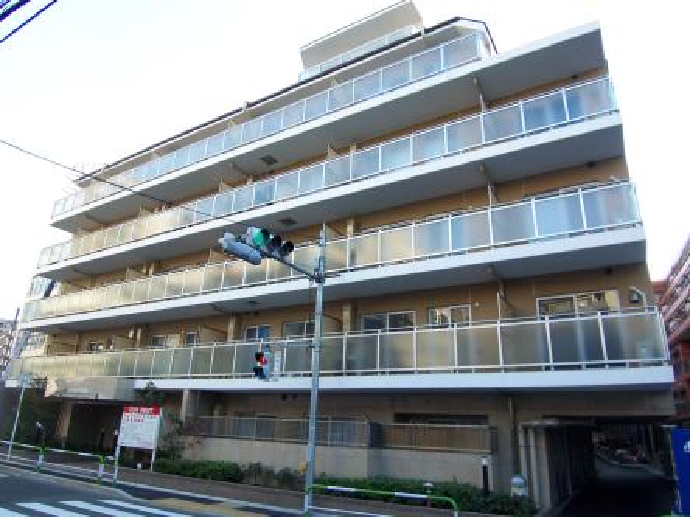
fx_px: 458
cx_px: 345
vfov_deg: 58.9
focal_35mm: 23
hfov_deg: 73.9
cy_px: 258
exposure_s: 1/125
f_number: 2.8
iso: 64
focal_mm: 3.8
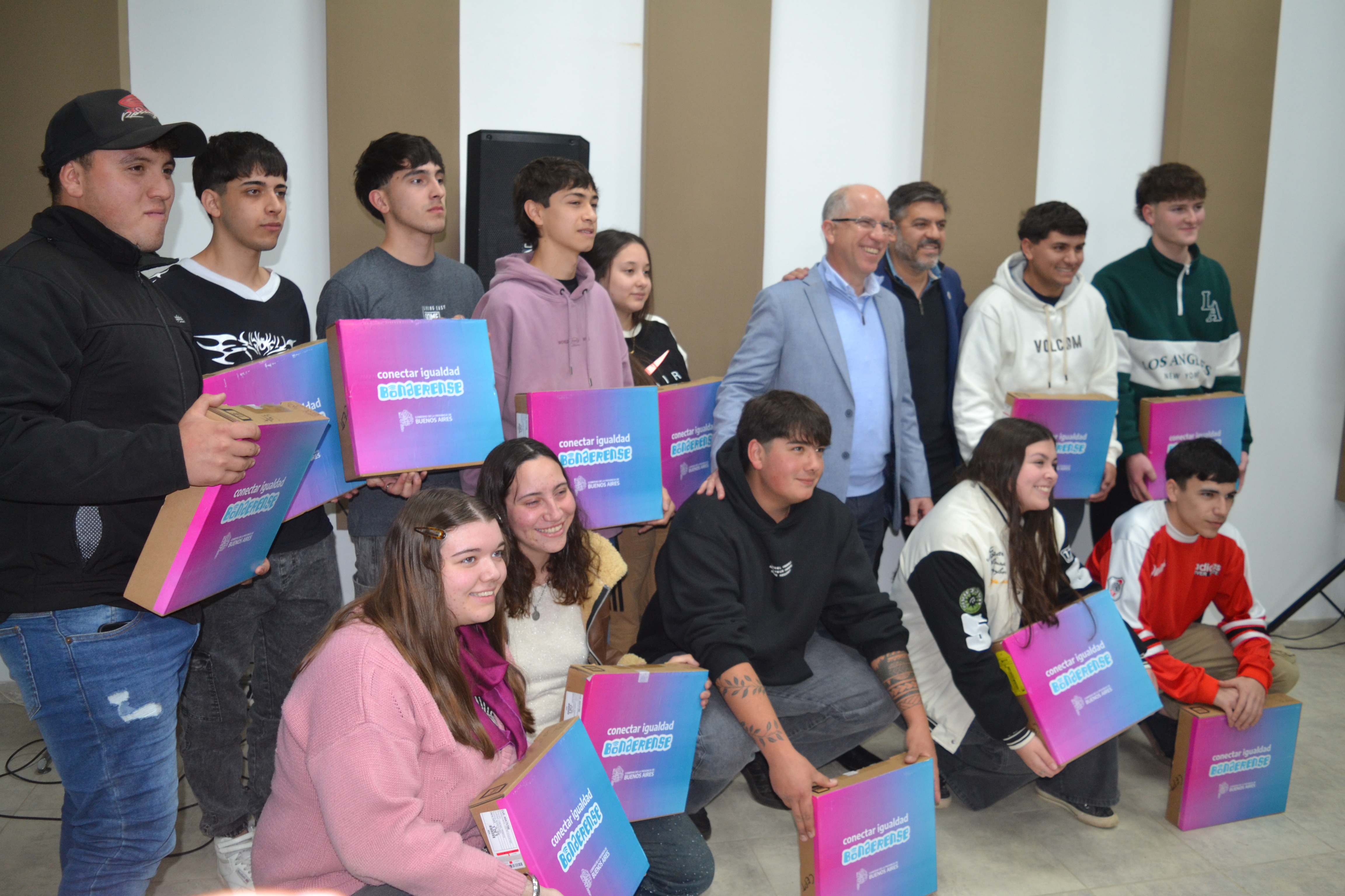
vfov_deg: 47.9
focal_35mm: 27
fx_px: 1009
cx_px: 672
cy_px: 448
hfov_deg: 67.4
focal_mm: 18
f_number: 3.5
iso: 640
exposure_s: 1/60
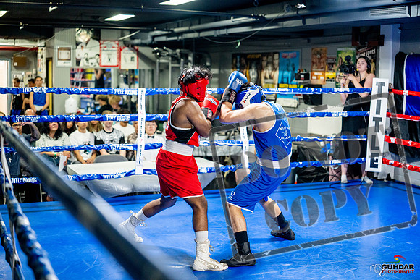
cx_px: 210
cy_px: 140
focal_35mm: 50
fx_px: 583
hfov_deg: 39.6
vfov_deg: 27.0
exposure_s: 1/800
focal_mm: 50
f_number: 2
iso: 4000
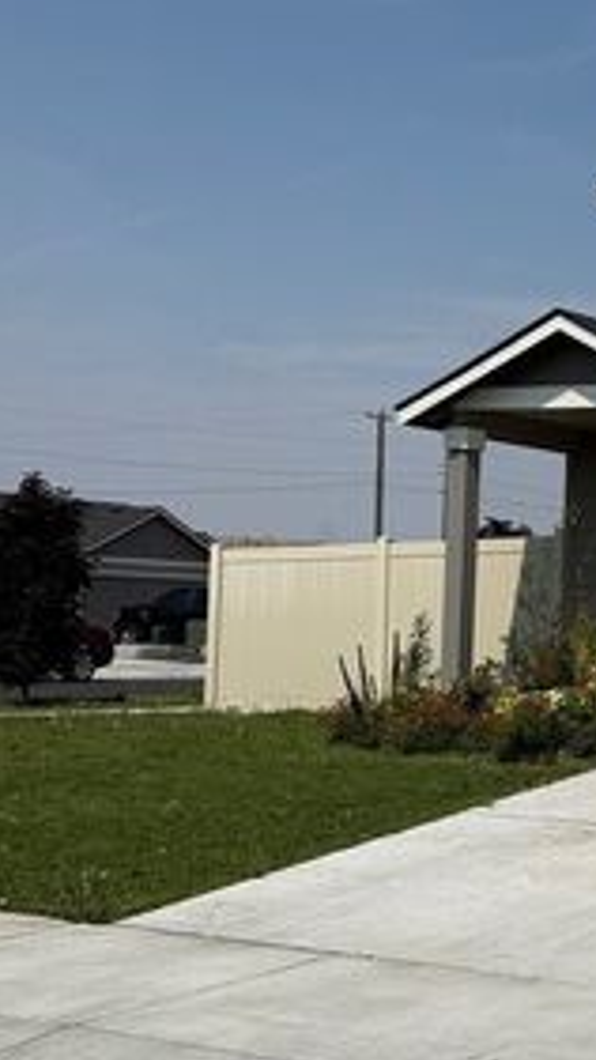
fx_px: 1742
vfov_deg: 33.8
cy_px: 579
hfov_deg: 17.9
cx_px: 807
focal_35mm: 62
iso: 80
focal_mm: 6.76
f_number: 1.78
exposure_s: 1/10309
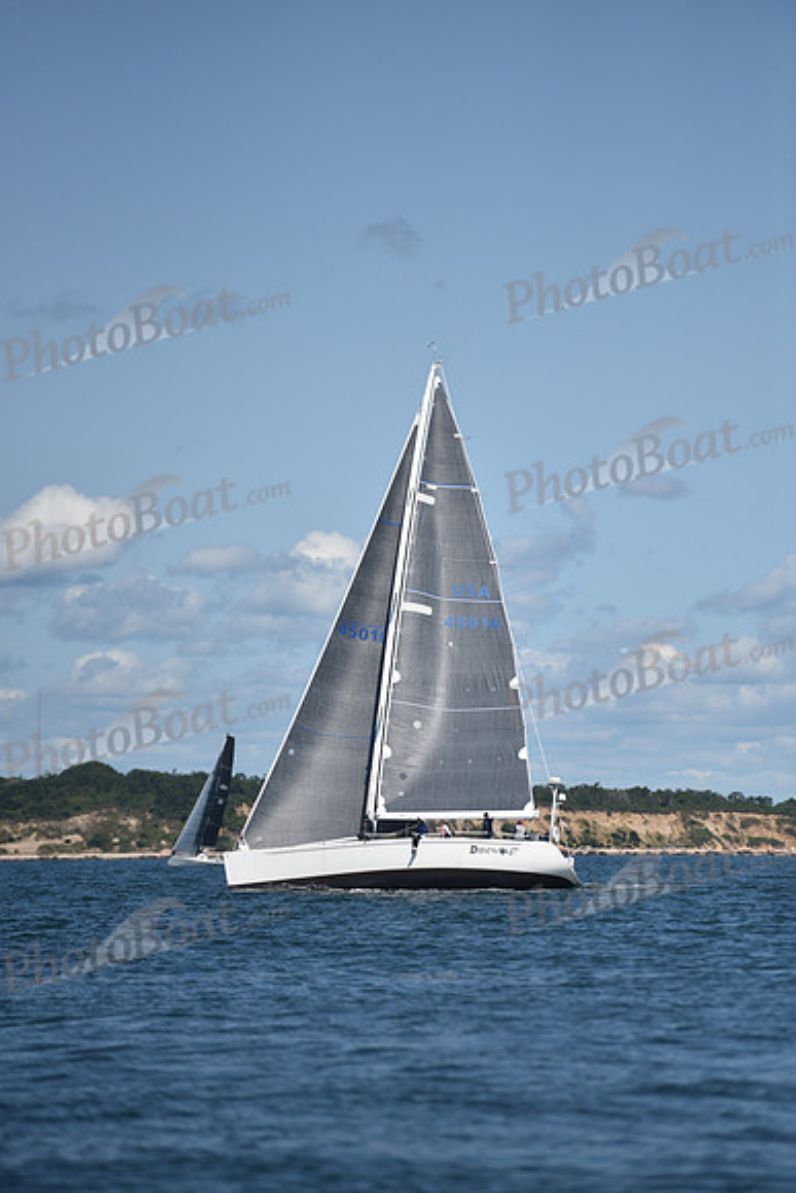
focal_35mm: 200
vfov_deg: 10.3
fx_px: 6629
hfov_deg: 6.9
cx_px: 398
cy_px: 596
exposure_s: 1/8000
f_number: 3.5
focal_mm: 200
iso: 250
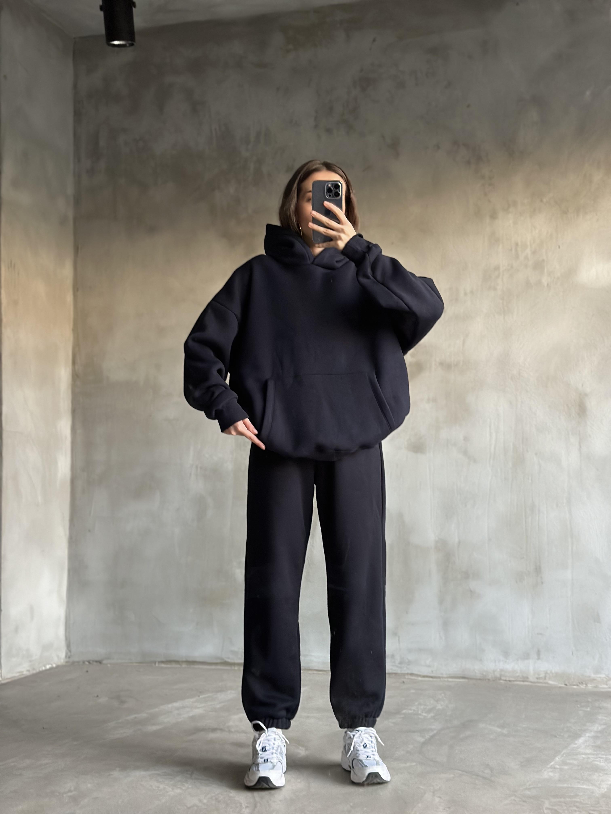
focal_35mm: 48
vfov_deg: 39.7
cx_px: 306
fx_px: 1130
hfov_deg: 30.3
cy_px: 407
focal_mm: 6.86
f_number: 1.78
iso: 400
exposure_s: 1/43
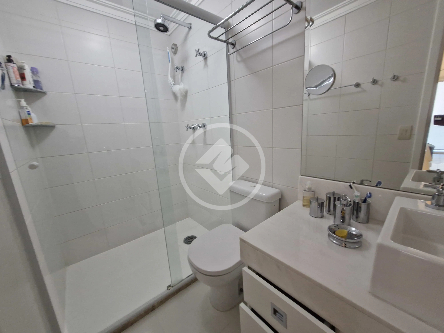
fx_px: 167
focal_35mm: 13
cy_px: 166
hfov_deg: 106.2
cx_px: 222
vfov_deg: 89.9
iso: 400
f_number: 2.2
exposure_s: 1/40
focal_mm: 1.74
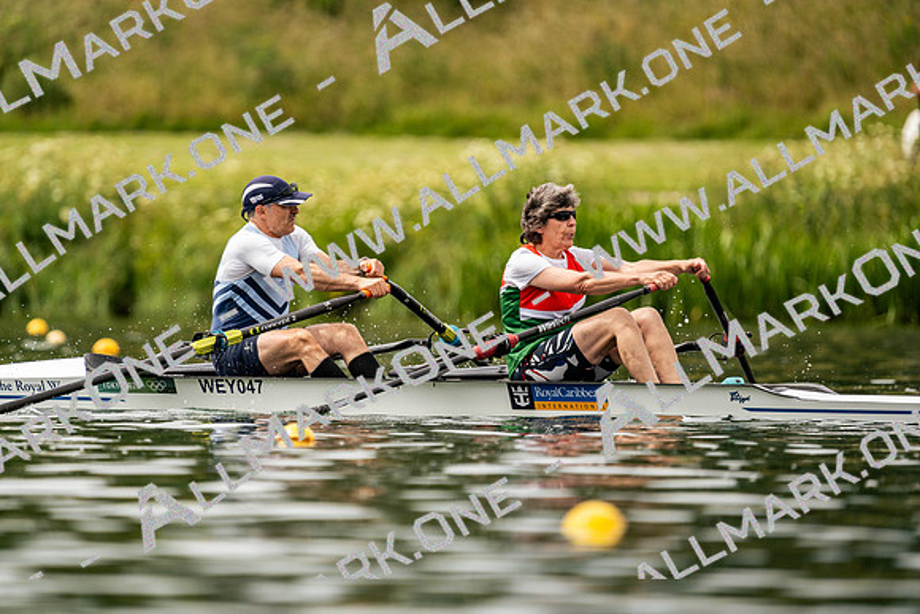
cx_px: 460
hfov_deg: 3.4
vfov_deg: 2.3
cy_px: 307
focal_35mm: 600
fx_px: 15336
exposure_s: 1/2000
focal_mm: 600
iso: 320
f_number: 6.3
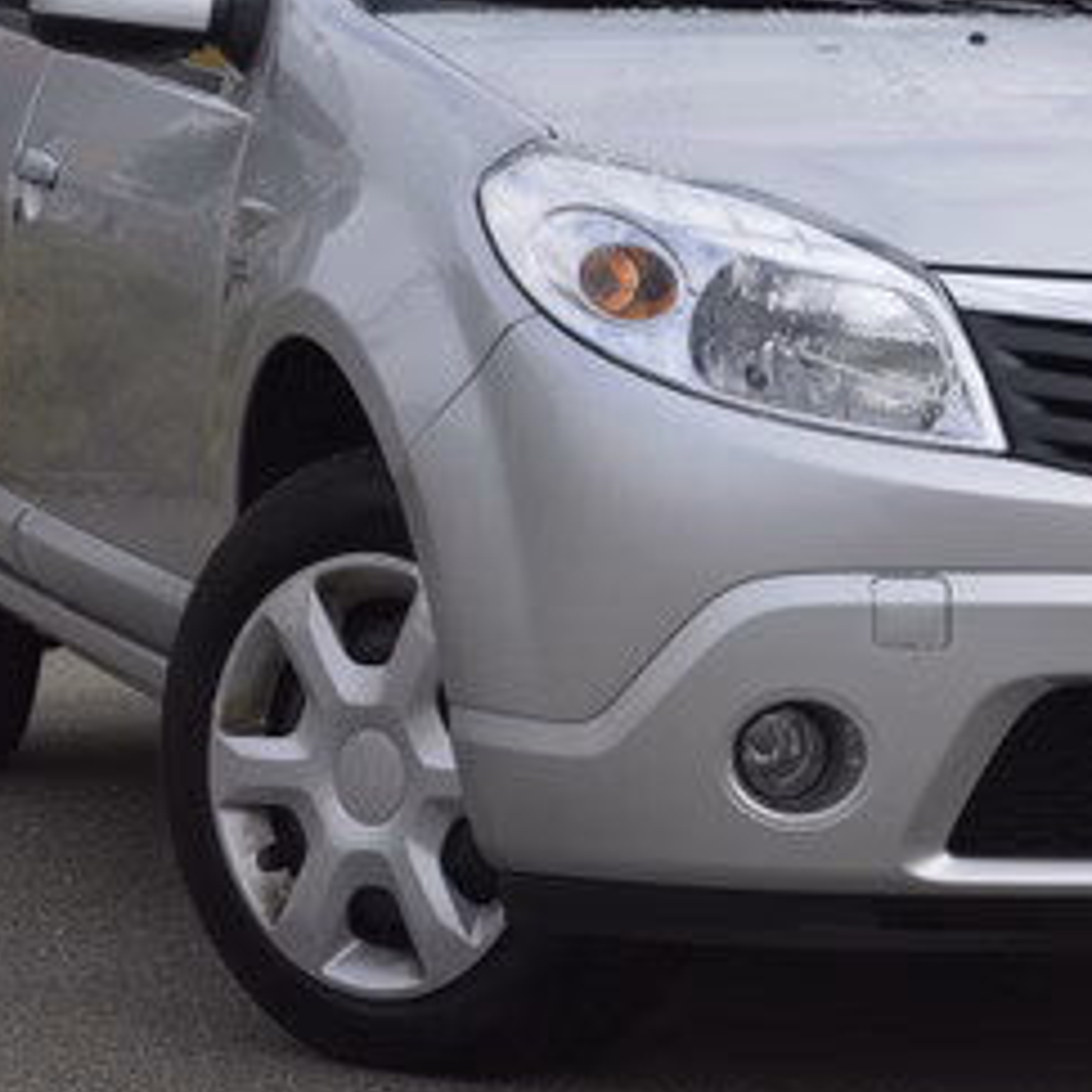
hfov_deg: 11.5
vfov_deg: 11.6
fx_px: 5394
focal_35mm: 151
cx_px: 908
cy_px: 521
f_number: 8
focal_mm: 45
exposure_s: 1/250
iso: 100
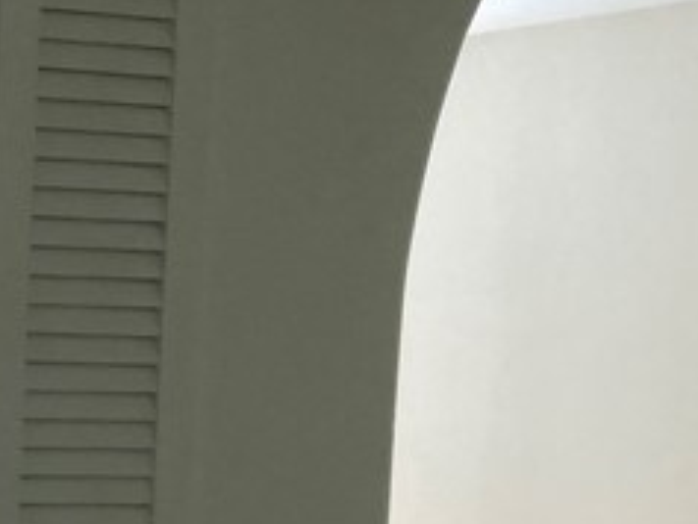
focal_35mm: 121
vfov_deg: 12.0
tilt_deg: -7.5
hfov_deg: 14.9
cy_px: 645
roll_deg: -1.0
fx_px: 2441
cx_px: -409
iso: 80
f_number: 1.8
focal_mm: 3.99
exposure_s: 1/60
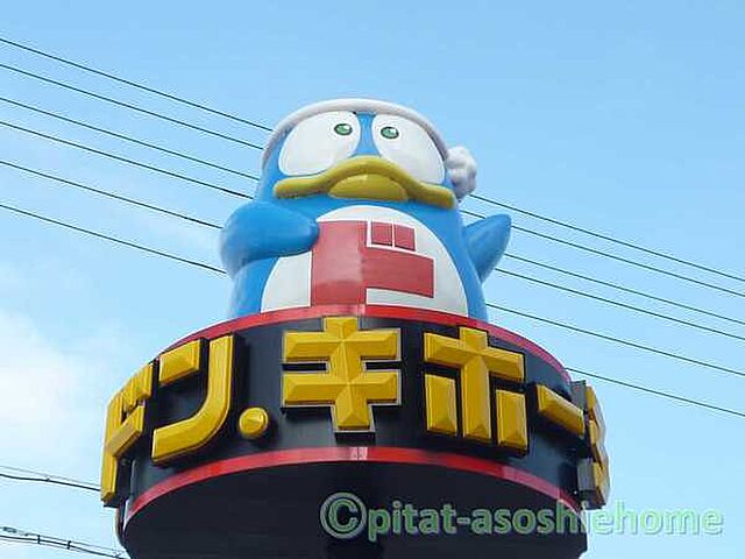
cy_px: 280
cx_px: 372
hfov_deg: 27.8
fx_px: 1507
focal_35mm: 70
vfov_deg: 21.0
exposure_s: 1/250
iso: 80
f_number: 3.8
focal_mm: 6.3
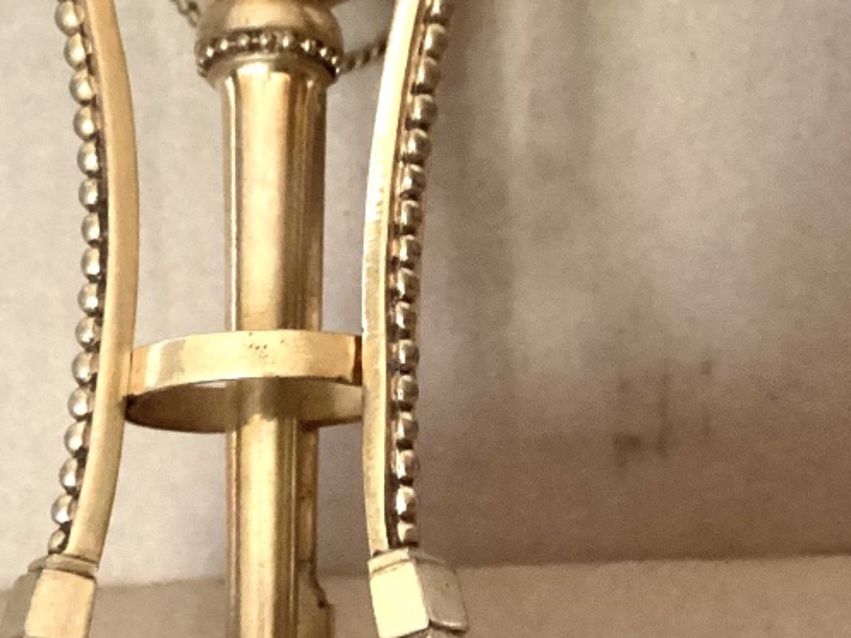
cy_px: 266
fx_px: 1844
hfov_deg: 26.0
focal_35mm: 75
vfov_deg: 19.6
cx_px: 444
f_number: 2.4
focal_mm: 3.3
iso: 800
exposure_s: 1/25
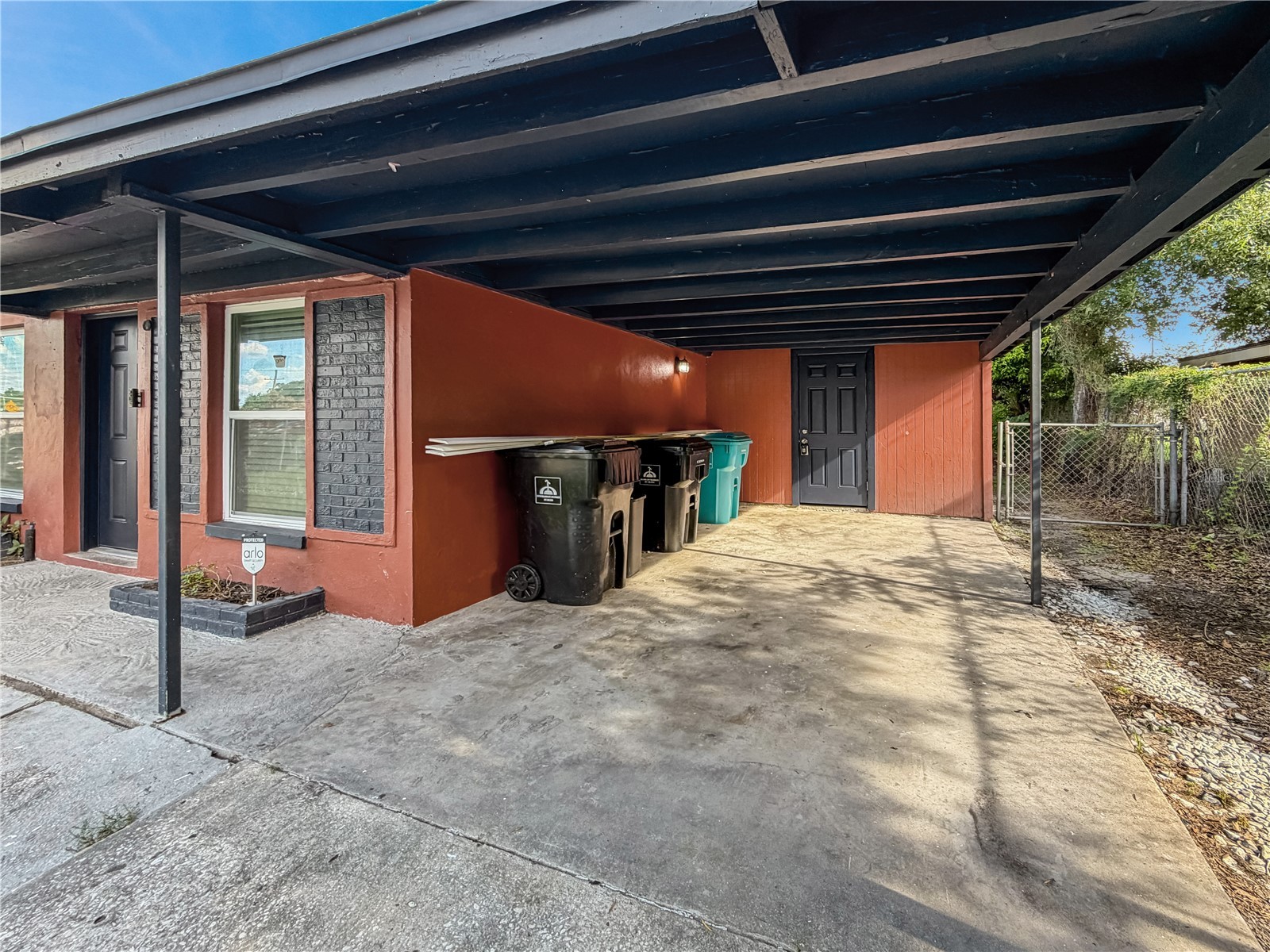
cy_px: 476
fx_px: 514
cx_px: 635
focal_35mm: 14
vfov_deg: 85.7
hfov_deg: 102.1
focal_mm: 2.22
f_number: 2.2
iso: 80
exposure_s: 1/120
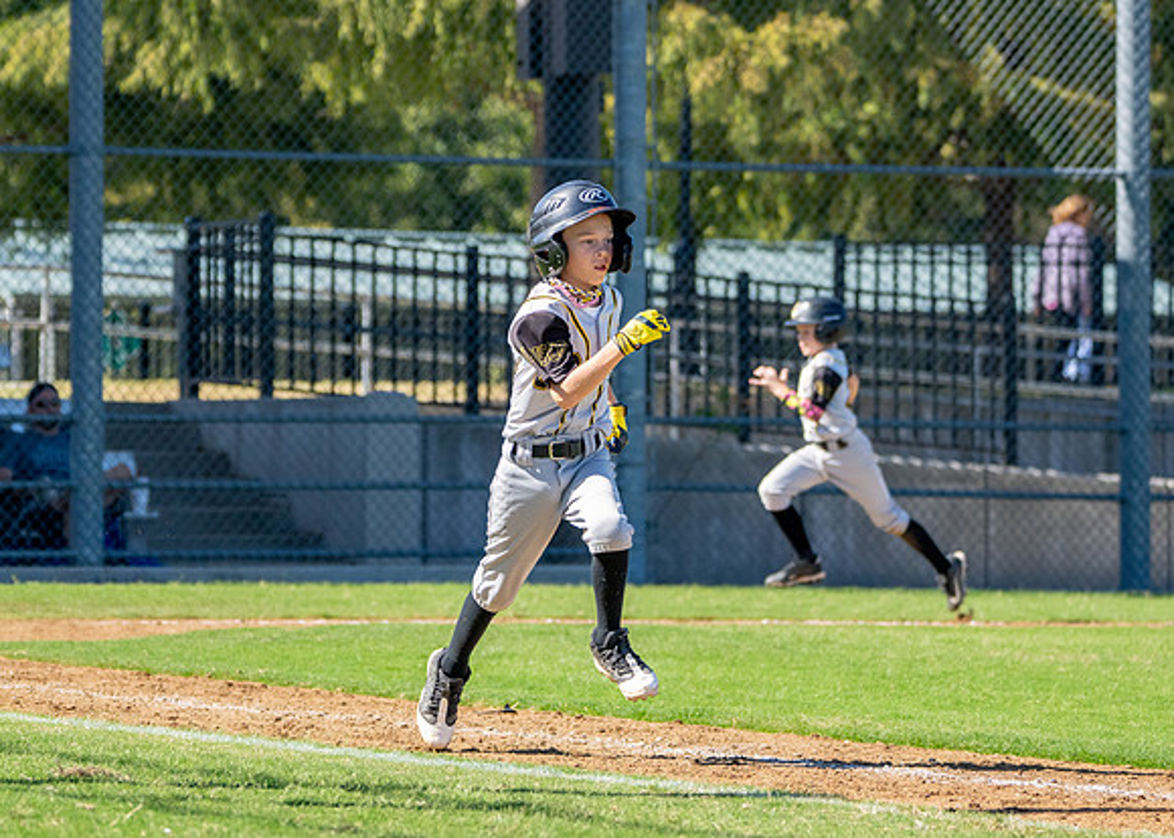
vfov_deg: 5.8
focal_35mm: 247
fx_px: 8243
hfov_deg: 8.1
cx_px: 462
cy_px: 414
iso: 1000
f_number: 5
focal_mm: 160
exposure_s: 1/4000
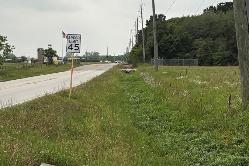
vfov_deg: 16.5
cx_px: 77
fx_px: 567
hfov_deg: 24.6
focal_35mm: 82
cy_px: 37
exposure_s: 1/3831
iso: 50
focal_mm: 5.96
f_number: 1.6
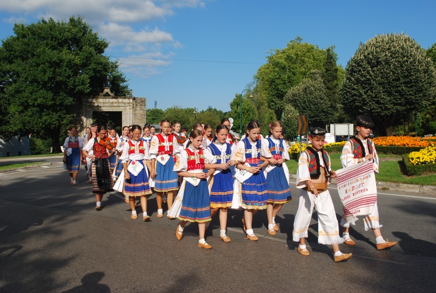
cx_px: 218
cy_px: 146
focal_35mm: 39
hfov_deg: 49.5
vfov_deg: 34.4
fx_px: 473
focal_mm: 26
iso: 100
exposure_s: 1/250
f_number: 8
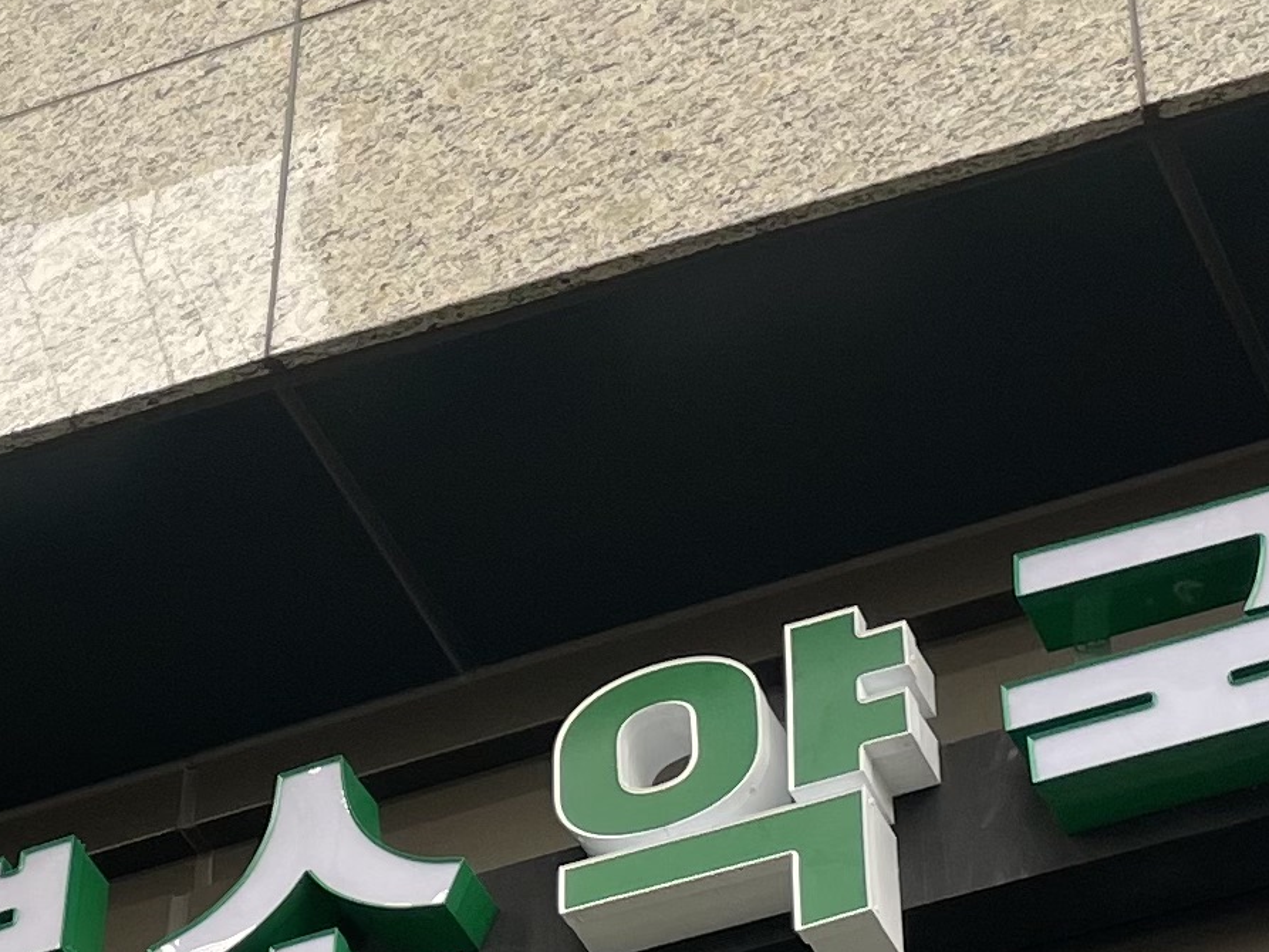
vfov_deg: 16.9
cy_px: 905
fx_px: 3153
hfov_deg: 22.5
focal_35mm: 86
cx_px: 258
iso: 32
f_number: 1.6
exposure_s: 1/185
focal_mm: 4.2
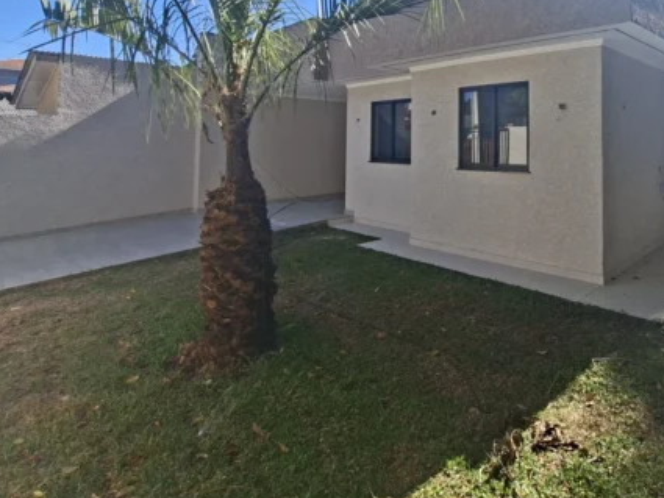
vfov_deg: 58.7
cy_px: 141
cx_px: 461
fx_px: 422
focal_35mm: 22
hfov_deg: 73.2
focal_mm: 1.74
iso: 40
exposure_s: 1/877
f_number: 2.2
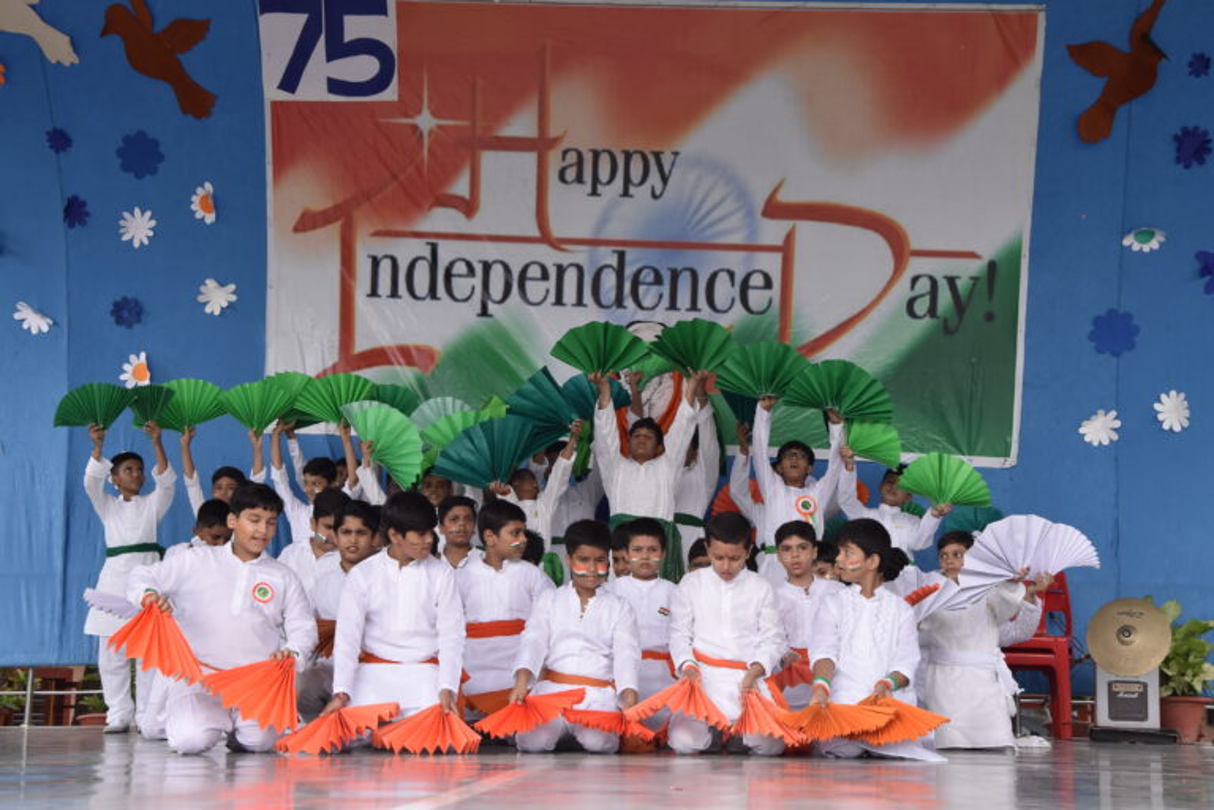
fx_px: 2428
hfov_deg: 28.1
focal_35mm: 72
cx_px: 607
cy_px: 405
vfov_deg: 18.9
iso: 400
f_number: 10
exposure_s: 1/160
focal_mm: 48
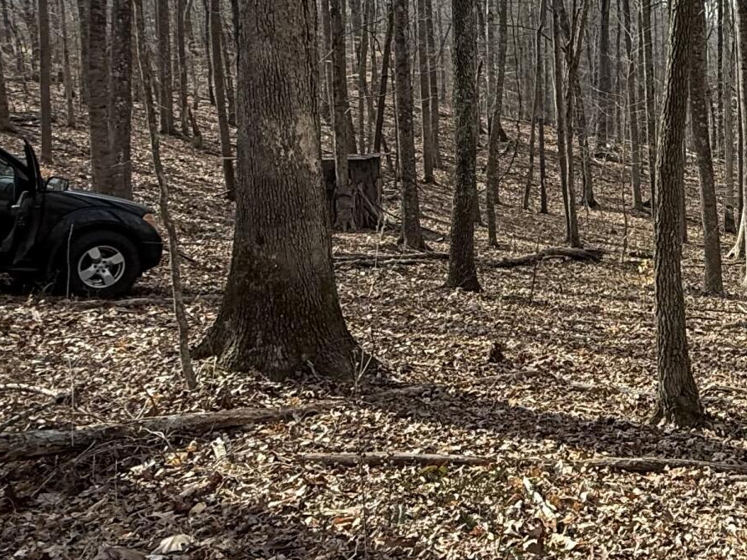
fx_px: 1014
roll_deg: +1.8
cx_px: 807
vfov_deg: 30.6
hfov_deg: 35.1
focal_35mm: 47
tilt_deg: -2.9
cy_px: 175
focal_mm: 2.22
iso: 50
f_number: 2.2
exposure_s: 1/518
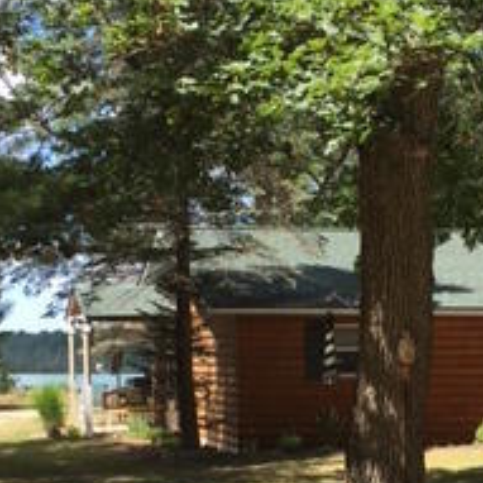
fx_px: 1358
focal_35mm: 86
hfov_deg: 20.1
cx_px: 296
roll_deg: +0.3
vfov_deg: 19.8
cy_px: 437
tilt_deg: -3.0
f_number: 2.2
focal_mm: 4.15
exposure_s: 1/527
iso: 25
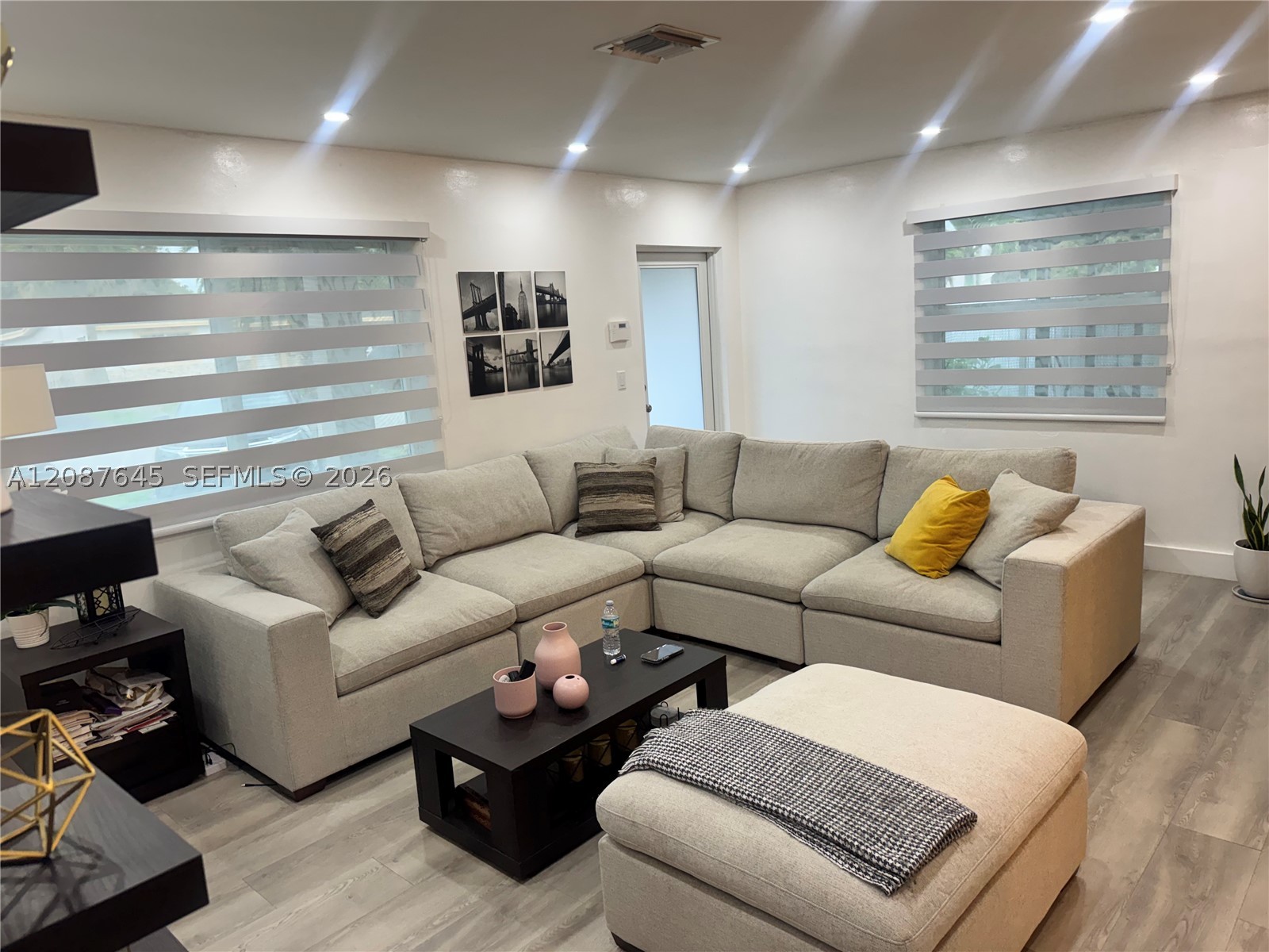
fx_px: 880
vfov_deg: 56.8
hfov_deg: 71.6
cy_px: 476
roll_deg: +3.2
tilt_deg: -8.6
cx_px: 634
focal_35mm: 24
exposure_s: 1/120
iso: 160
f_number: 1.78
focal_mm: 6.76
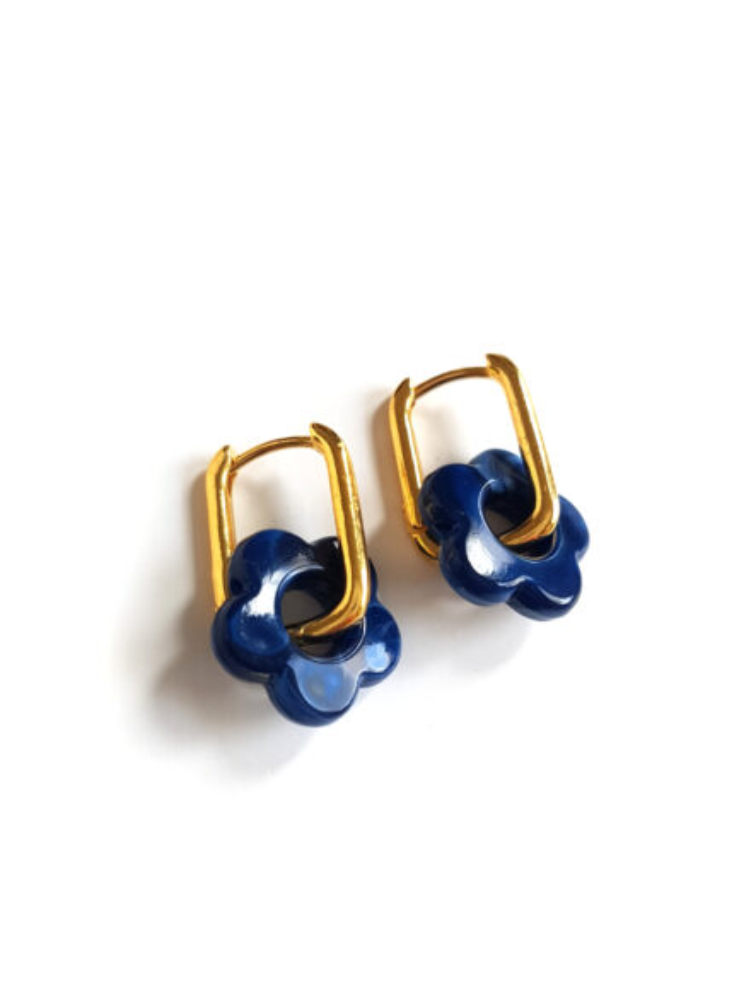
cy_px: 492
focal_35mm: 26
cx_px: 370
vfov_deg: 67.3
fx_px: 740
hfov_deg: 53.1
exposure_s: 1/126
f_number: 1.7
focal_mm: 4.2
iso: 50
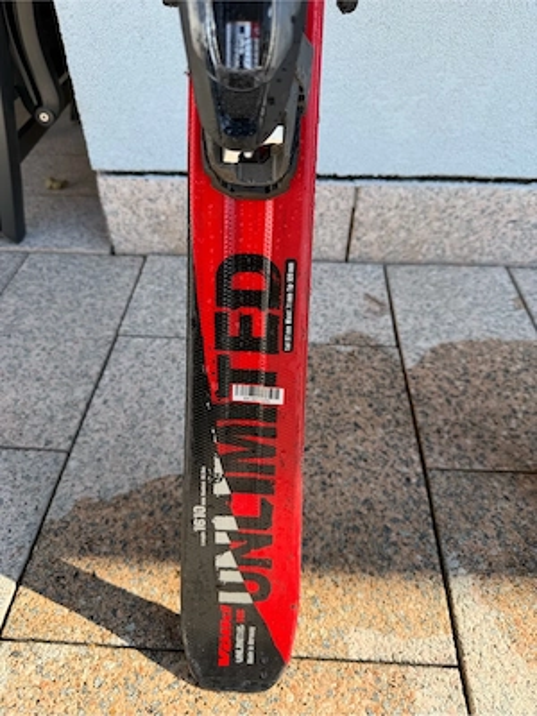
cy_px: 358
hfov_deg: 56.8
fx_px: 496
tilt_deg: -43.3
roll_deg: +0.6
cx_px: 268
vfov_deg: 71.6
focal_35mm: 24
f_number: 1.78
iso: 80
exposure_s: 1/1250
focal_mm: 6.76
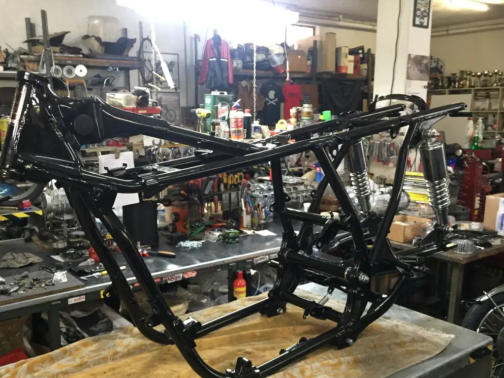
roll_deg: +0.7
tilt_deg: -11.2
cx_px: 219
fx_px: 495
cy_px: 219
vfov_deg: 41.7
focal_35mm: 34
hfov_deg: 53.8
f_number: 2.2
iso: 250
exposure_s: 1/20
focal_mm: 4.15
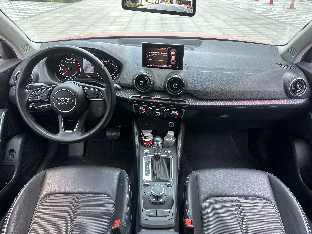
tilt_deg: -31.1
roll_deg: -0.7
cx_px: 156
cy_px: 117
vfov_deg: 56.8
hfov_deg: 71.6
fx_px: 216
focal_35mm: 24
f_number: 1.78
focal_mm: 6.86
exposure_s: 1/98
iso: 160
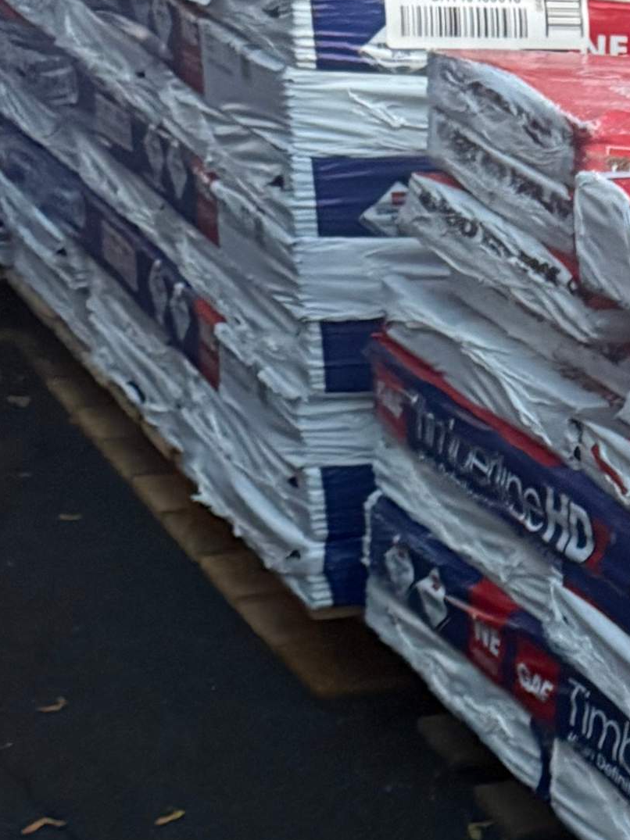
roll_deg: -7.7
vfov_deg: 21.1
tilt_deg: -24.6
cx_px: 1167
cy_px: 825
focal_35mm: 90
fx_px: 2184
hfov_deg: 14.3
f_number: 1.78
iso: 640
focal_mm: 6.76
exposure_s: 1/40
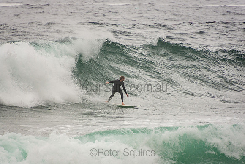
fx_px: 4084
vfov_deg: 2.3
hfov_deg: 3.4
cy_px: 82
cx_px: 122
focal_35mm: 600
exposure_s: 1/1250
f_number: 5.6
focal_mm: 400
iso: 280
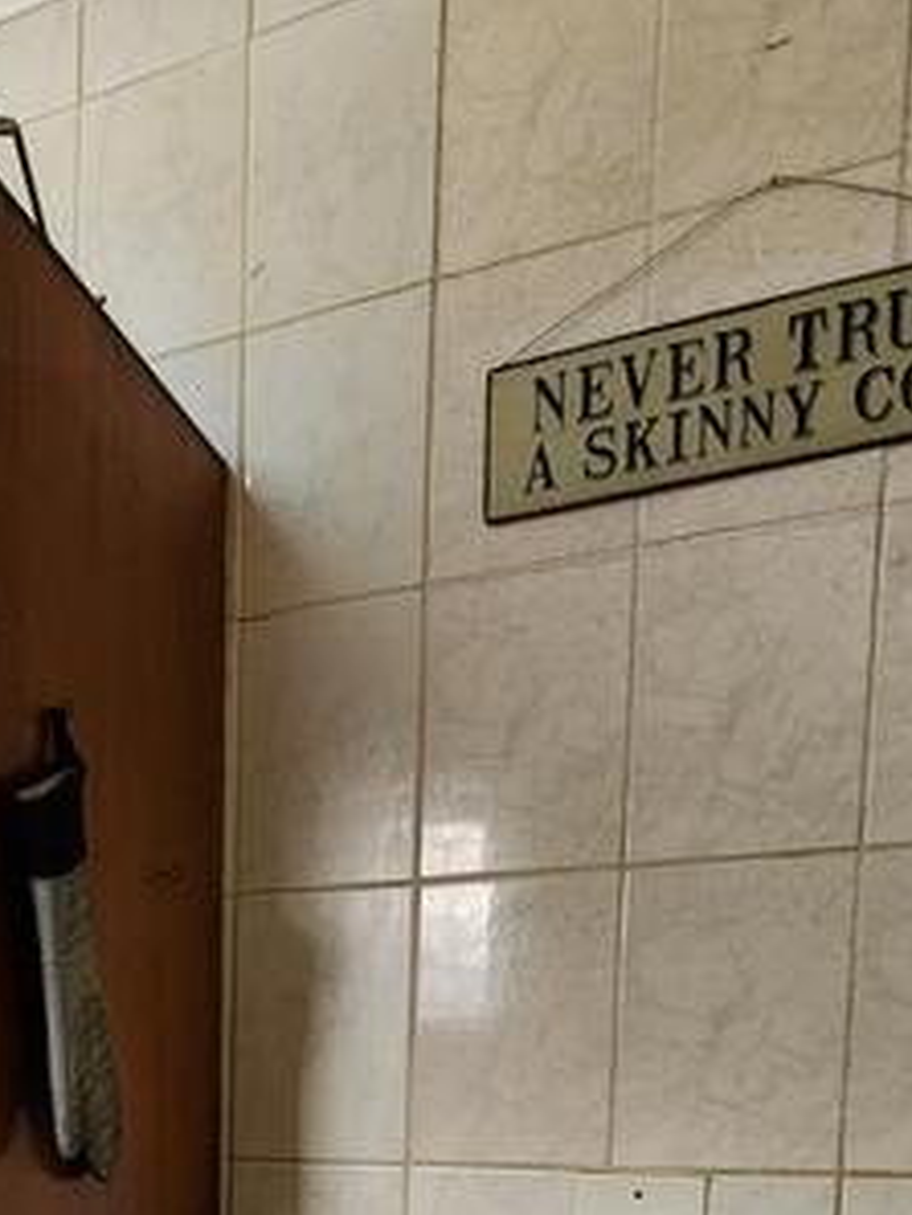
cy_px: 1231
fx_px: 1229
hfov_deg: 37.0
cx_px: 25
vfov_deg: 44.3
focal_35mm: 35
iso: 400
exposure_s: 1/50
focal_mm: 2.2
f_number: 2.2
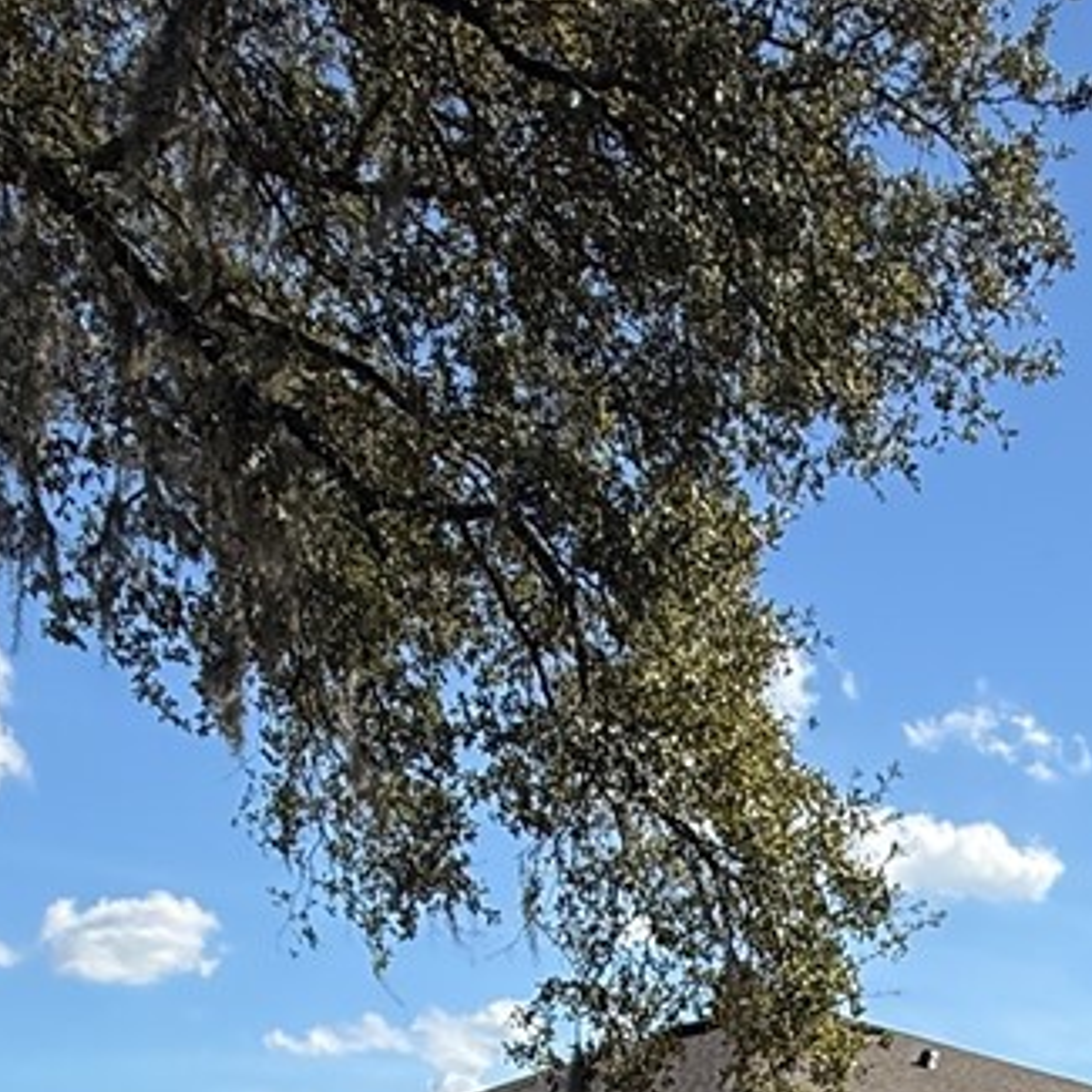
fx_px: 2177
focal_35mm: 61
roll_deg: +2.1
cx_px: 1062
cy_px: 1720
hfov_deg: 26.8
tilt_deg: -9.3
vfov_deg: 22.2
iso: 50
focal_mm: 2.22
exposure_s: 1/1285
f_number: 2.2
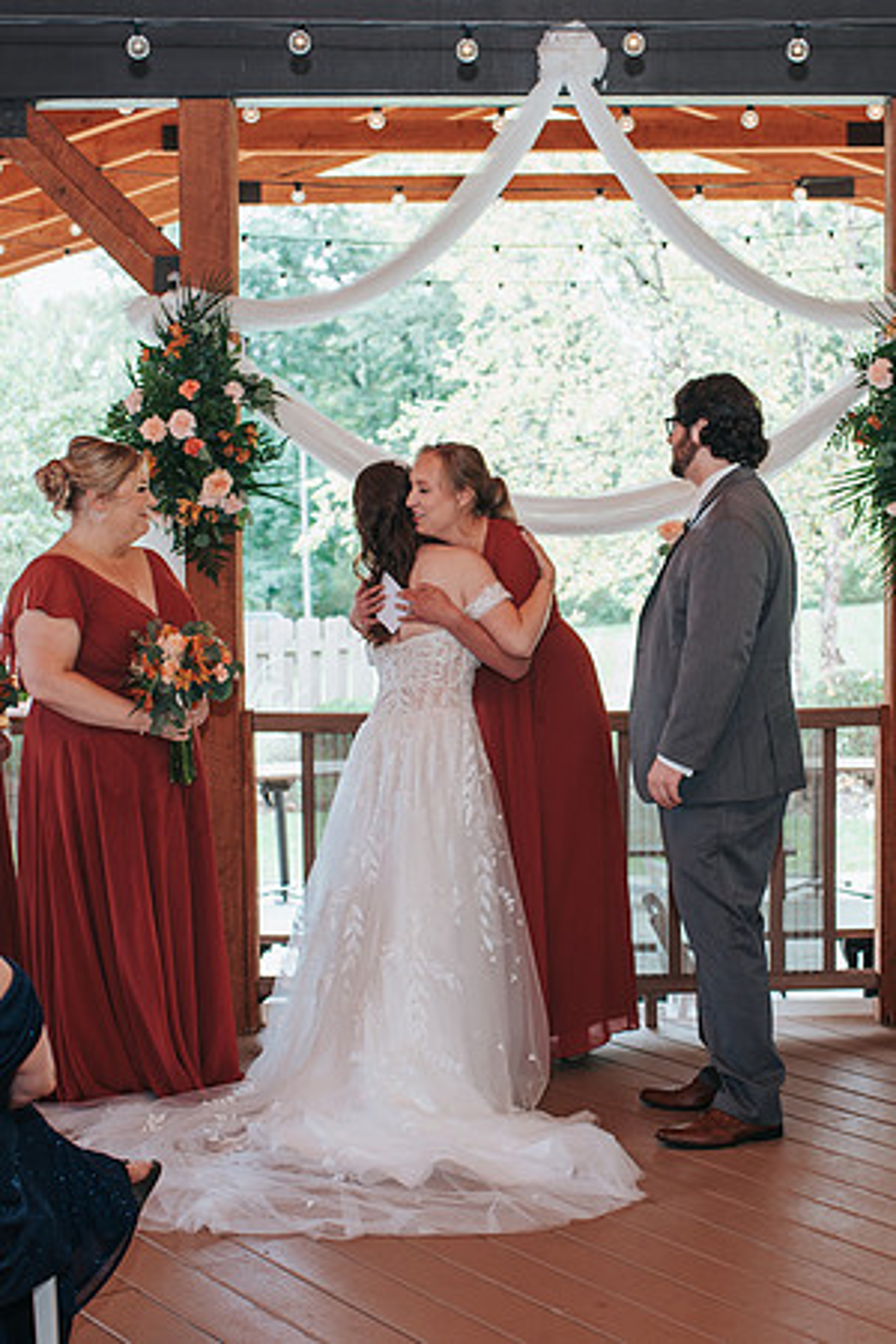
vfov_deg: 33.7
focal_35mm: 59
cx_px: 569
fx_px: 2219
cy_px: 699
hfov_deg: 22.8
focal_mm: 35
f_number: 3.2
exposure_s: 1/125
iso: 200
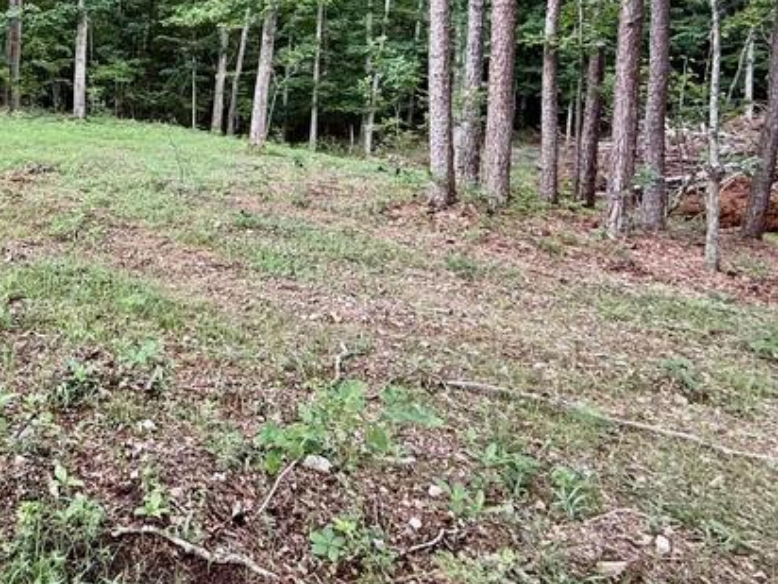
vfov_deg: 44.9
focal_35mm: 29
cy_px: 87
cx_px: 105
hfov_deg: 55.1
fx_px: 652
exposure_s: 1/99
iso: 80
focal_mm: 2.22
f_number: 2.2
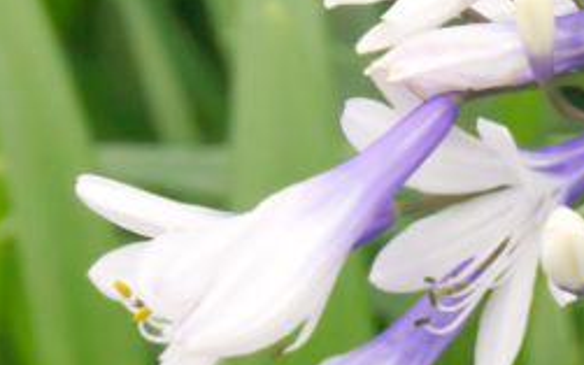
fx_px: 6407
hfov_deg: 5.2
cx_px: 740
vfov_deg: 3.3
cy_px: 165
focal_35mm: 402
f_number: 10
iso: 1250
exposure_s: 1/250
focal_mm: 55
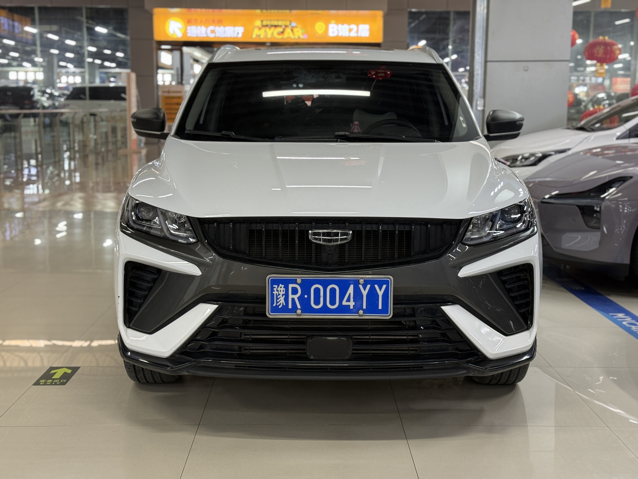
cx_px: 319
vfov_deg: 30.3
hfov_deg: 39.7
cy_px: 240
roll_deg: -0.3
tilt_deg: -8.0
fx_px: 885
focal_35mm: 48
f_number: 1.78
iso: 100
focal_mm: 6.76
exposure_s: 1/50
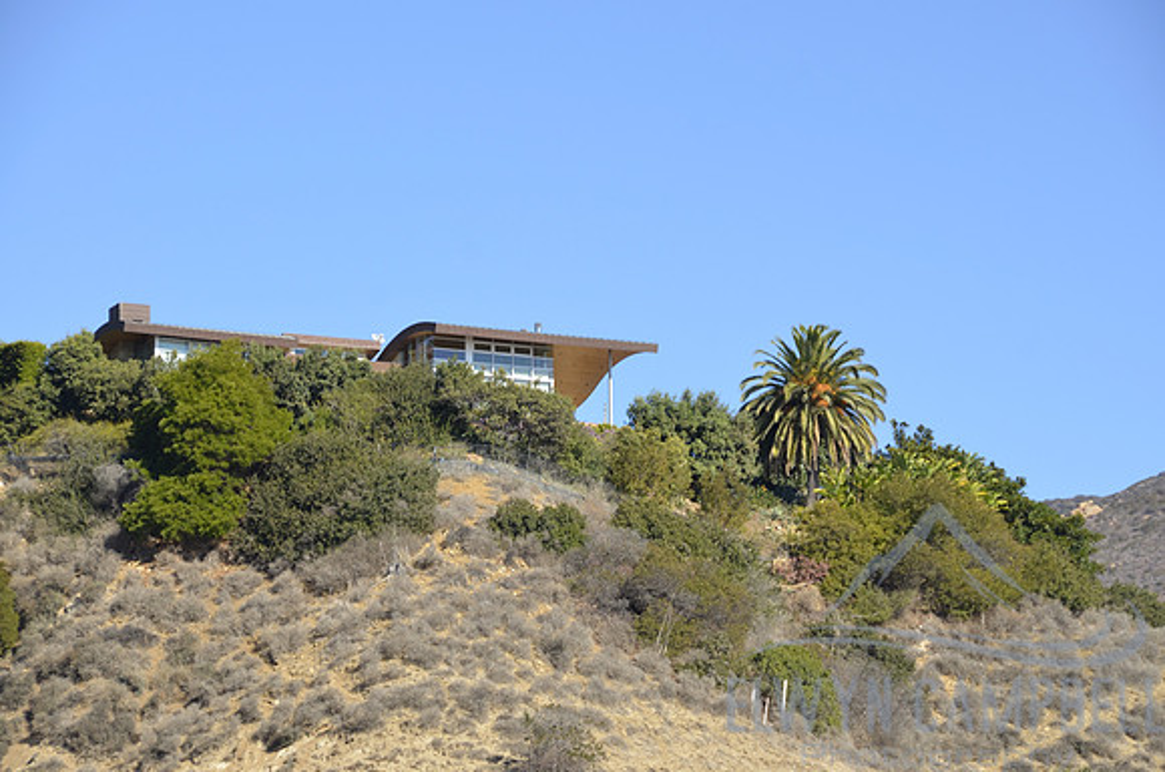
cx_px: 582
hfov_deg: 14.9
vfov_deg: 9.9
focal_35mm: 138
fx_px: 4456
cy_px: 386
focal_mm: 92
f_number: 8
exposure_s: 1/250
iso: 140
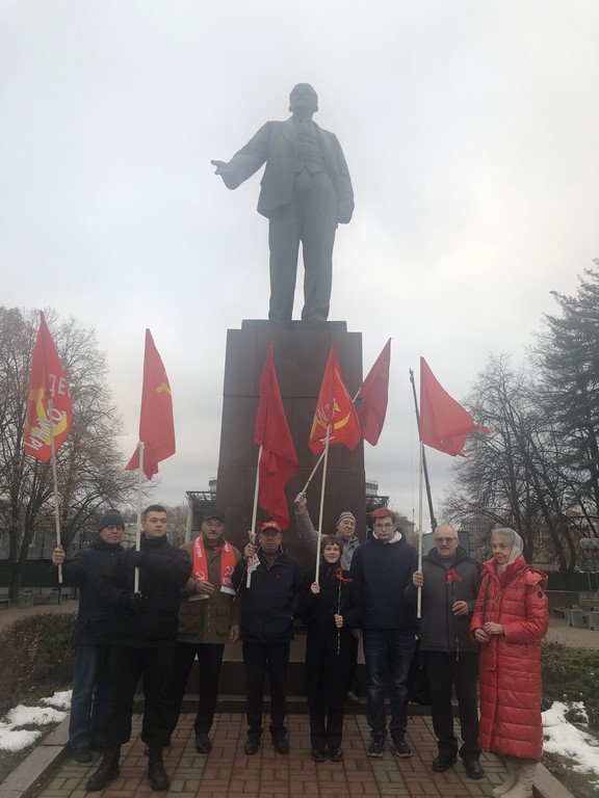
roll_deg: -2.1
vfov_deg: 63.4
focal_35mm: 28
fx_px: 646
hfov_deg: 49.7
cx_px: 300
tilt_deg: +13.2
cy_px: 399
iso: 20
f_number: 1.8
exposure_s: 1/138
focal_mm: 3.99
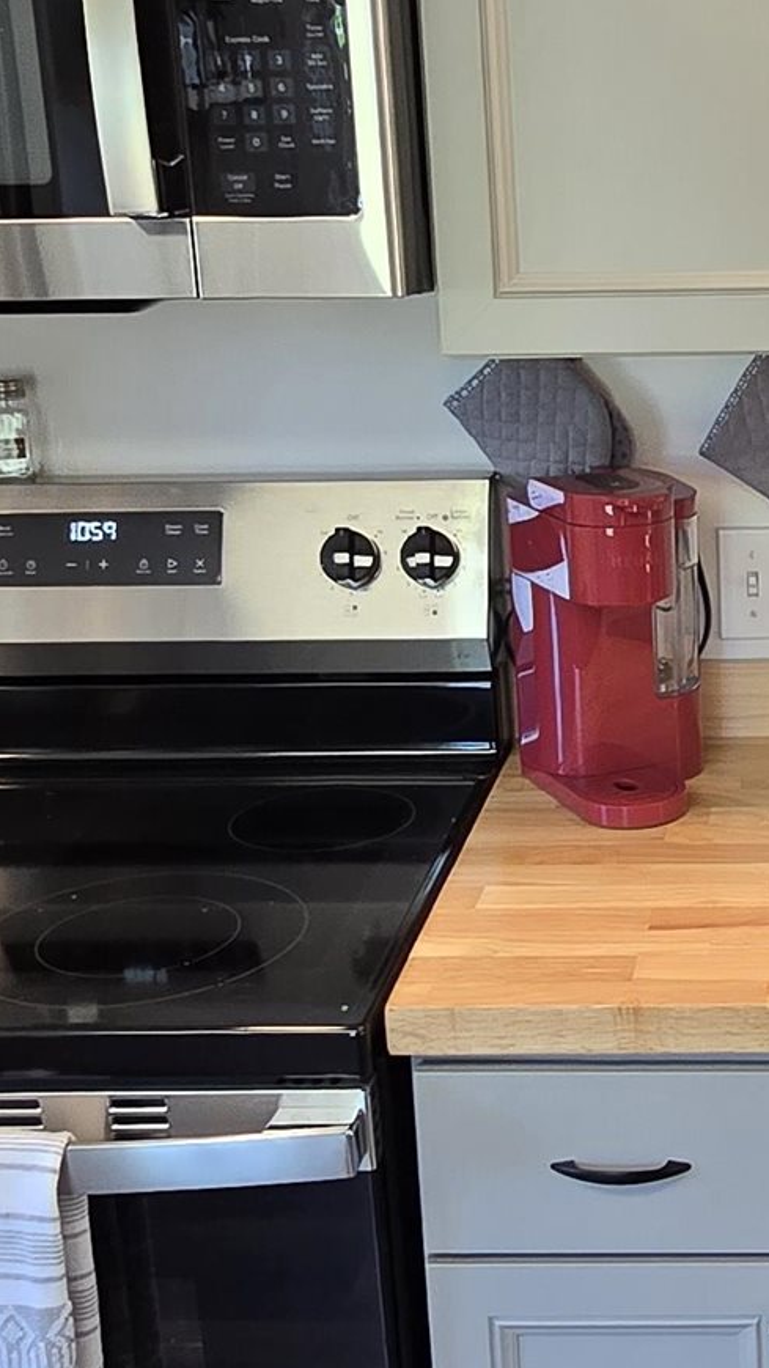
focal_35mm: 50
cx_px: 777
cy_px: 651
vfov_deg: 41.3
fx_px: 1814
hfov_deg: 22.9
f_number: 2.2
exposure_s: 1/60
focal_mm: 2.2
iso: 125
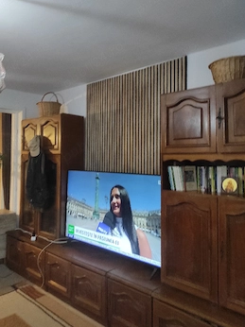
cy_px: 151
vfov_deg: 61.6
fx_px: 274
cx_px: 112
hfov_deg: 48.1
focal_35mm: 29
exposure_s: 1/33
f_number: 1.89
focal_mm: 5.43
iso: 388
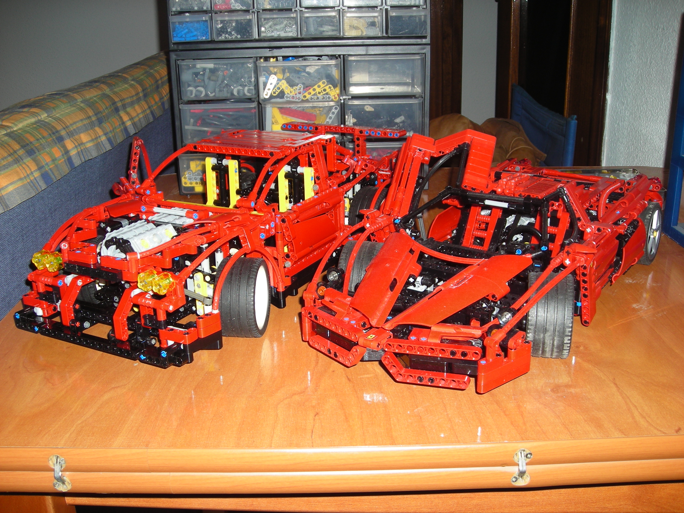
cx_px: 342
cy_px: 256
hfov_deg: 49.0
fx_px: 751
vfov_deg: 37.7
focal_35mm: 38
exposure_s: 1/60
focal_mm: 6.3
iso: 57
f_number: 3.2
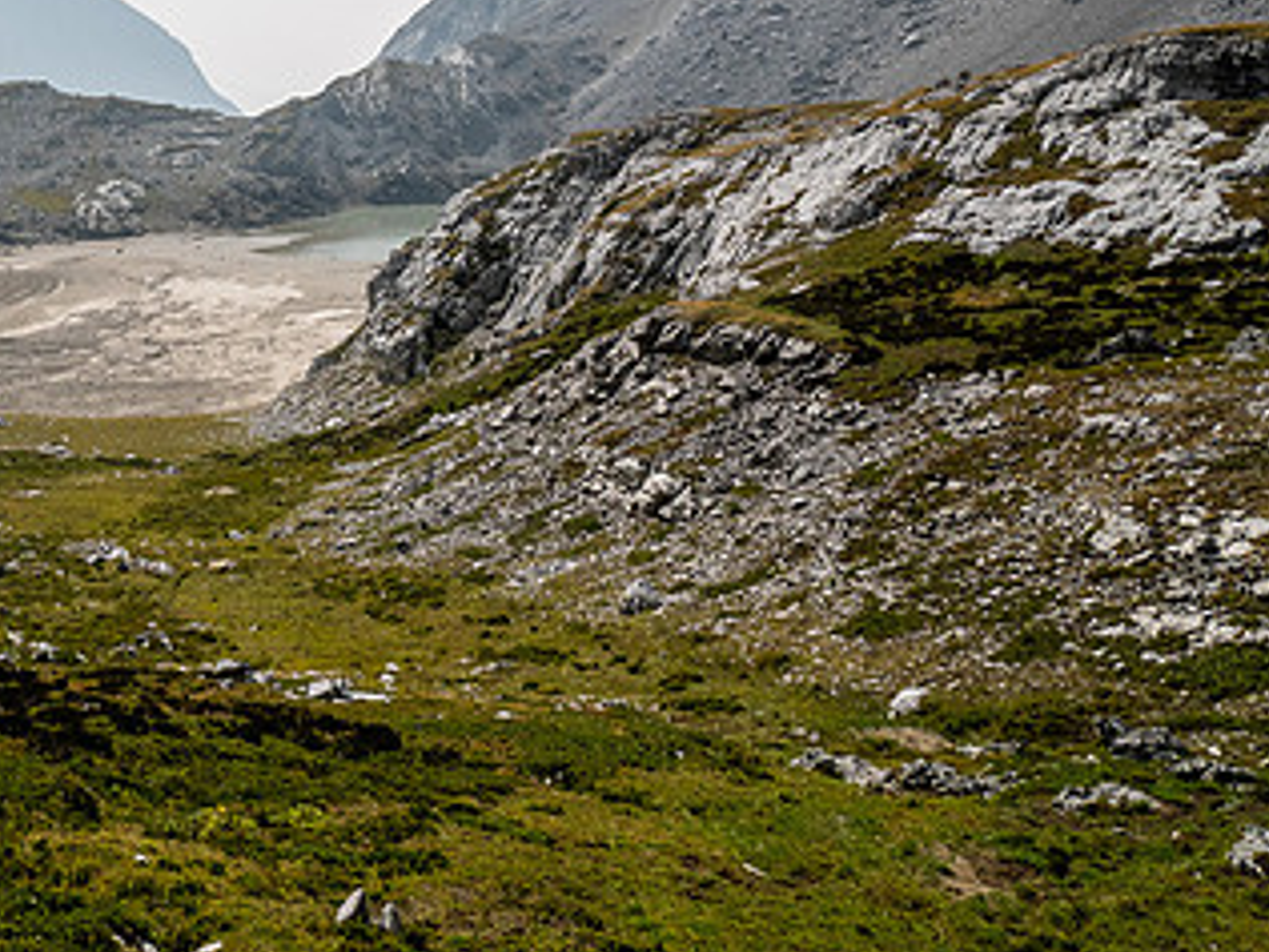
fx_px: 1613
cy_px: 106
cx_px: 129
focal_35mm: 44
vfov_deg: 31.4
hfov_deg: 39.8
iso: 200
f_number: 8
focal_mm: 12
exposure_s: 1/320
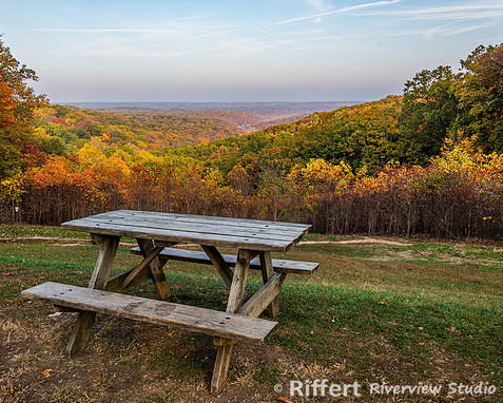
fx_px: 491
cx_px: 204
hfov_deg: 53.9
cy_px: 203
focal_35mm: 33
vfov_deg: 44.6
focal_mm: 28
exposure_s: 1/160
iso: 180
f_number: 8
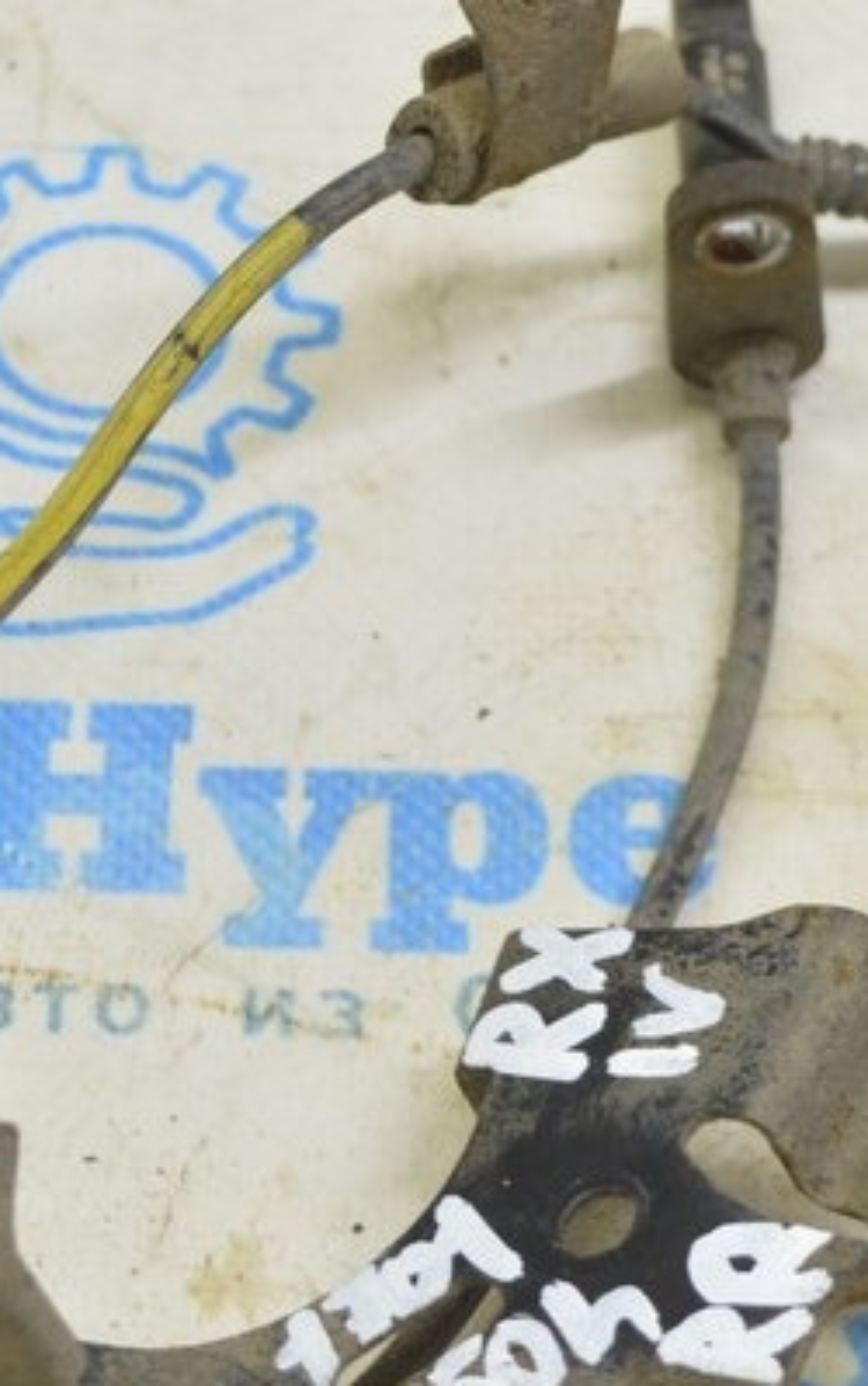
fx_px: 5327
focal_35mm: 141
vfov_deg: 14.8
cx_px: 410
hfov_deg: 9.3
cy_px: 571
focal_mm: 36
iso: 400
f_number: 5.6
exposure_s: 1/20
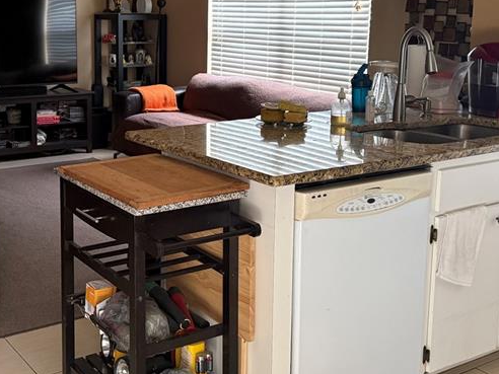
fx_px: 721
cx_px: 151
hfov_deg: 37.6
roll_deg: -0.4
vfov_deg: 28.8
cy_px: 108
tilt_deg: -7.4
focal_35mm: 50
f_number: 1.78
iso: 320
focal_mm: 6.76
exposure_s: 1/60
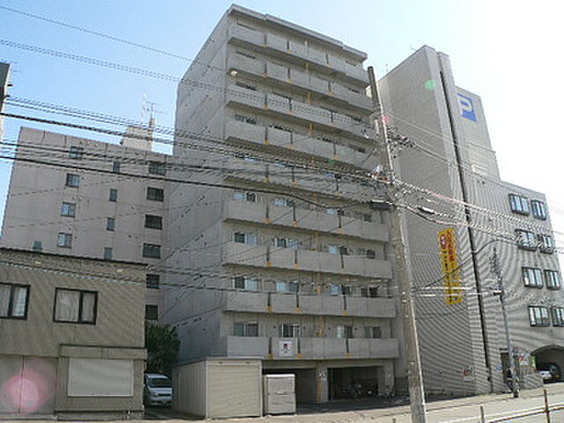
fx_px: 587
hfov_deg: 51.4
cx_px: 282
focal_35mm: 36
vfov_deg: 39.7
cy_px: 212
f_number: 4
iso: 80
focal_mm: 6
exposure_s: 1/320
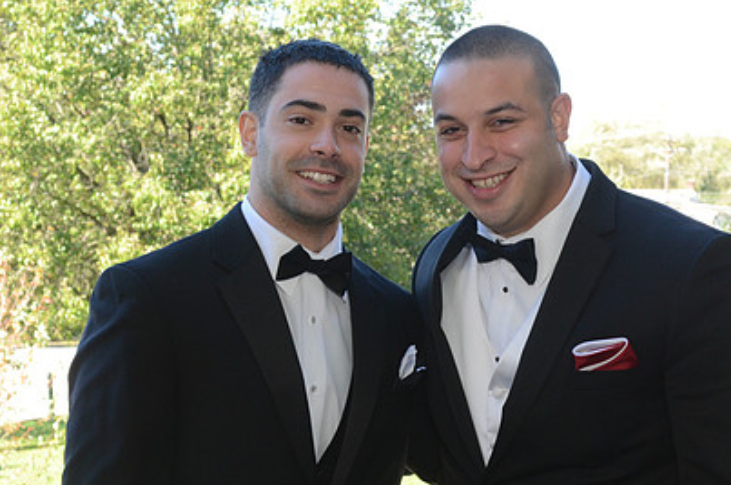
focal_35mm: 95
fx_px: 1925
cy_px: 287
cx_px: 374
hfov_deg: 21.5
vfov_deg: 14.3
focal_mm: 44
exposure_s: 1/160
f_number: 9
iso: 800
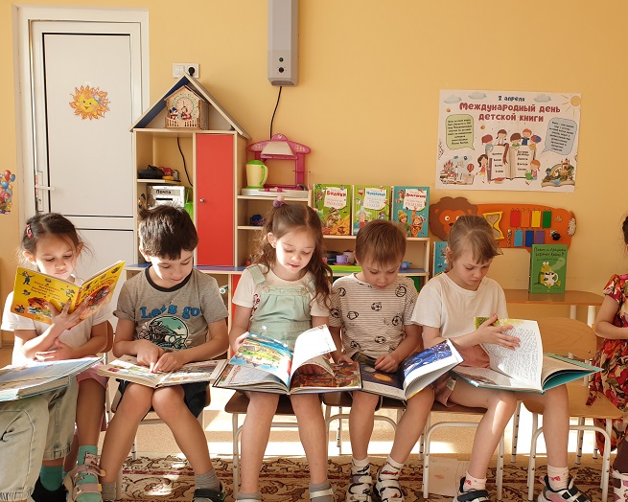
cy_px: 279
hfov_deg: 56.9
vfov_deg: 47.0
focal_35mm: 31
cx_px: 364
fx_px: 576
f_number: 2.4
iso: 50
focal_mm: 4.3
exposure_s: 1/120
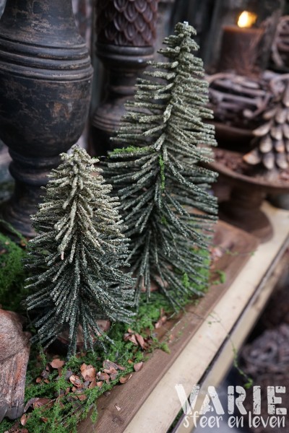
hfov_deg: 46.4
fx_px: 337
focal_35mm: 28
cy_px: 216
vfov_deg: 65.5
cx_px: 144
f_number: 4
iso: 1600
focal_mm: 28
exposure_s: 1/60
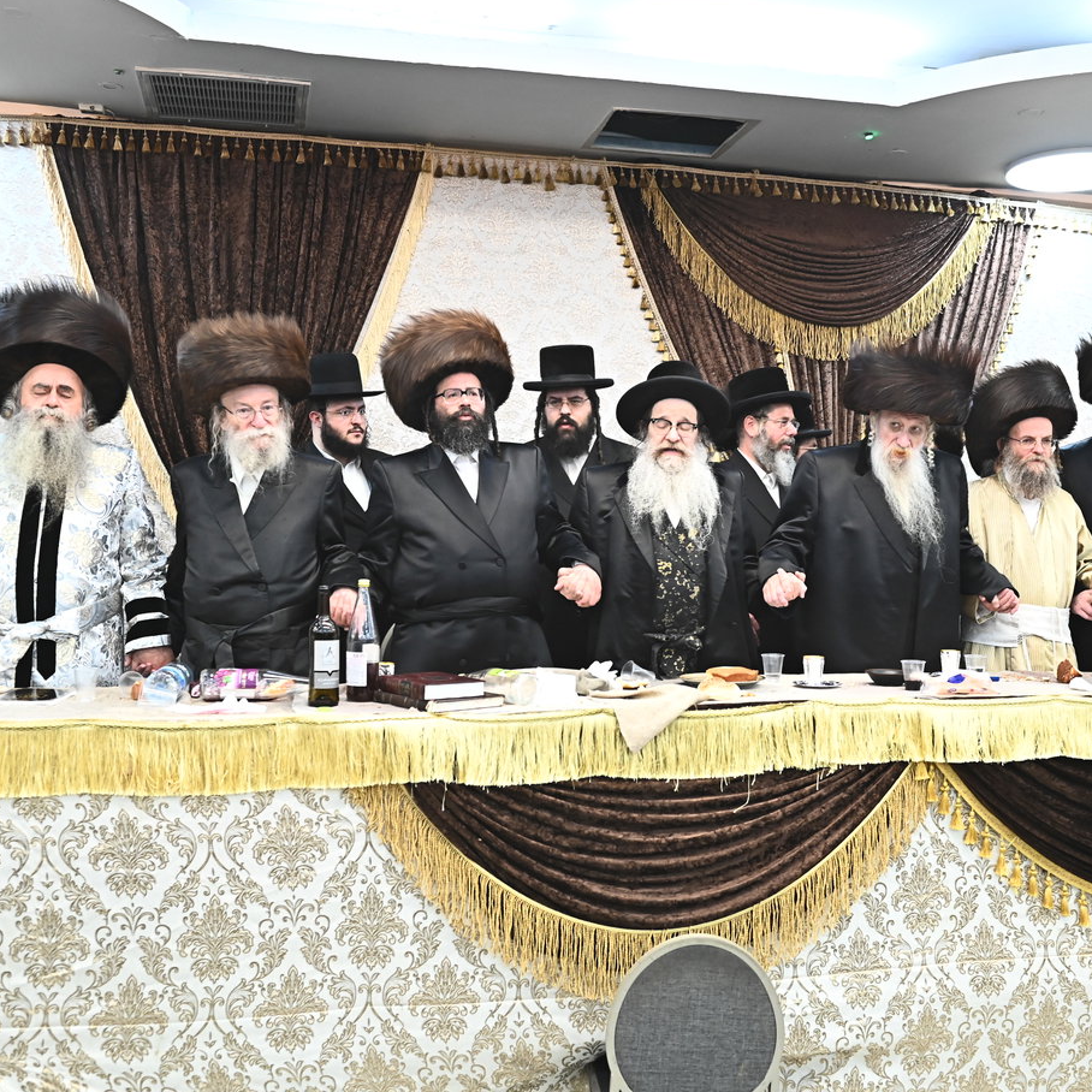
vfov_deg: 43.9
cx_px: 609
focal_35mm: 38
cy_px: 537
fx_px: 1356
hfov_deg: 43.8
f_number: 4
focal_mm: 29
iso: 2000
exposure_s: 1/200
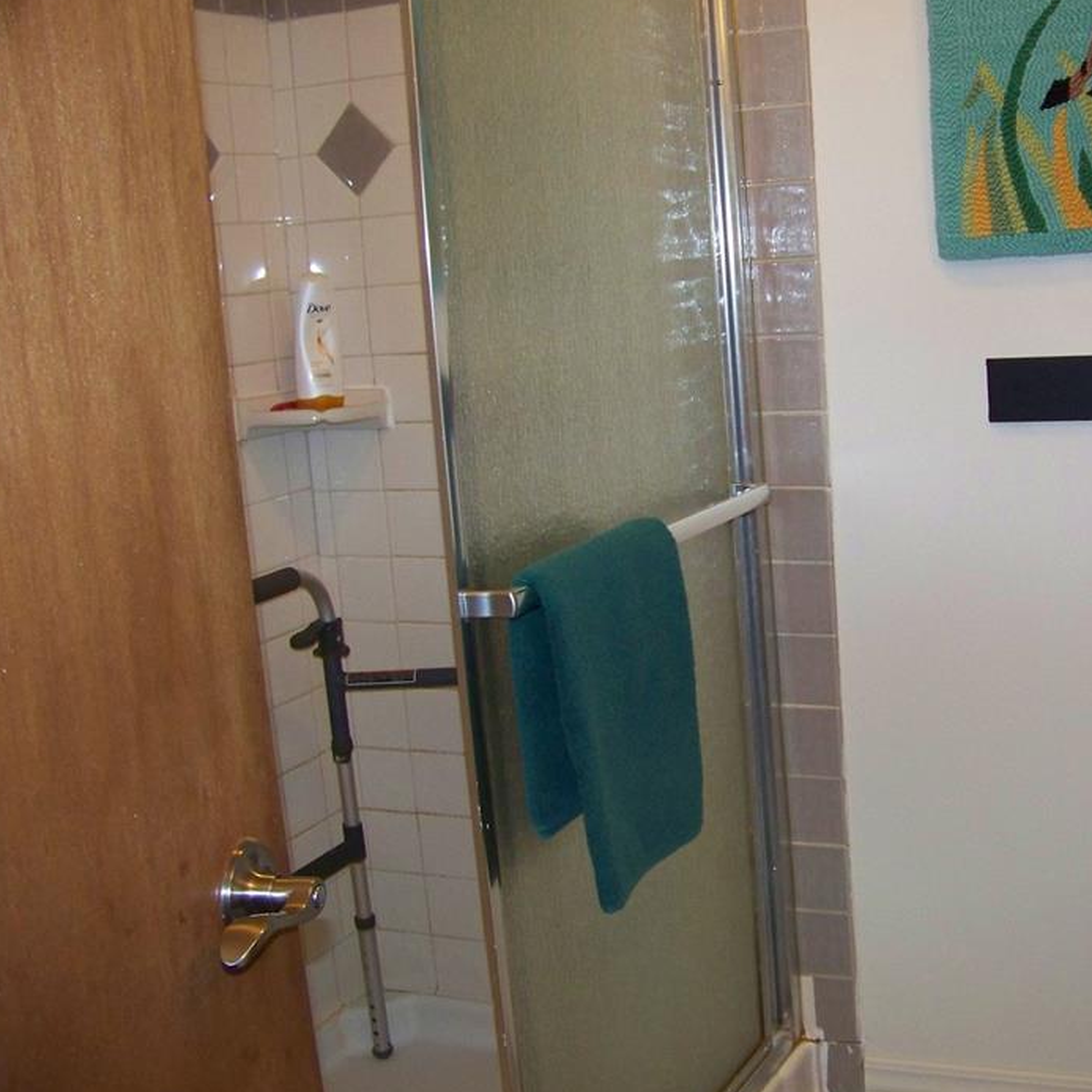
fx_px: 1677
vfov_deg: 36.0
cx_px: 739
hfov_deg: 35.7
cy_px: 504
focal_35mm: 47
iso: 200
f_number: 2.8
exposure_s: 1/30
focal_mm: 5.85
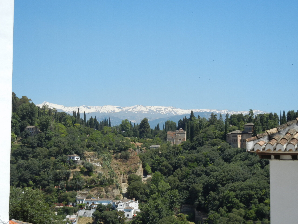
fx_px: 585
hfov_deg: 28.6
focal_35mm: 68
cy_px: 112
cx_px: 149
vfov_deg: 21.6
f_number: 8.2
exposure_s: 1/282
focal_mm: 12.2
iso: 160
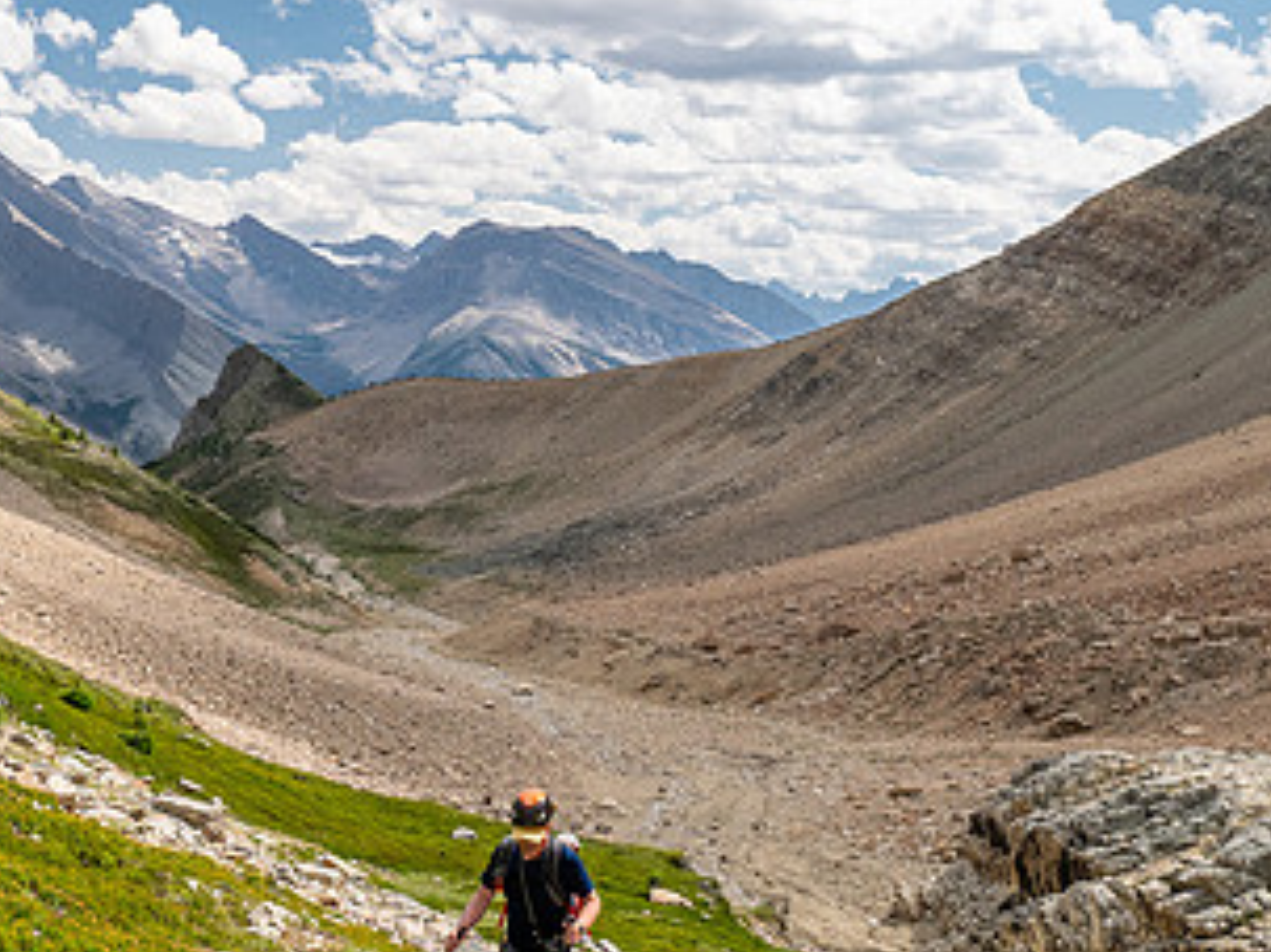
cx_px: 315
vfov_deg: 31.3
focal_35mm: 46
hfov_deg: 40.1
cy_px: 631
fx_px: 1688
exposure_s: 1/160
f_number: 8
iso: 200
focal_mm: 12
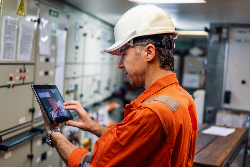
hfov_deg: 43.6
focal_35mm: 45
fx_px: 313
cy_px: 84
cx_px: 125
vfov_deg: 29.9
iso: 100
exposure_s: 1/100
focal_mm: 30
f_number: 1.4
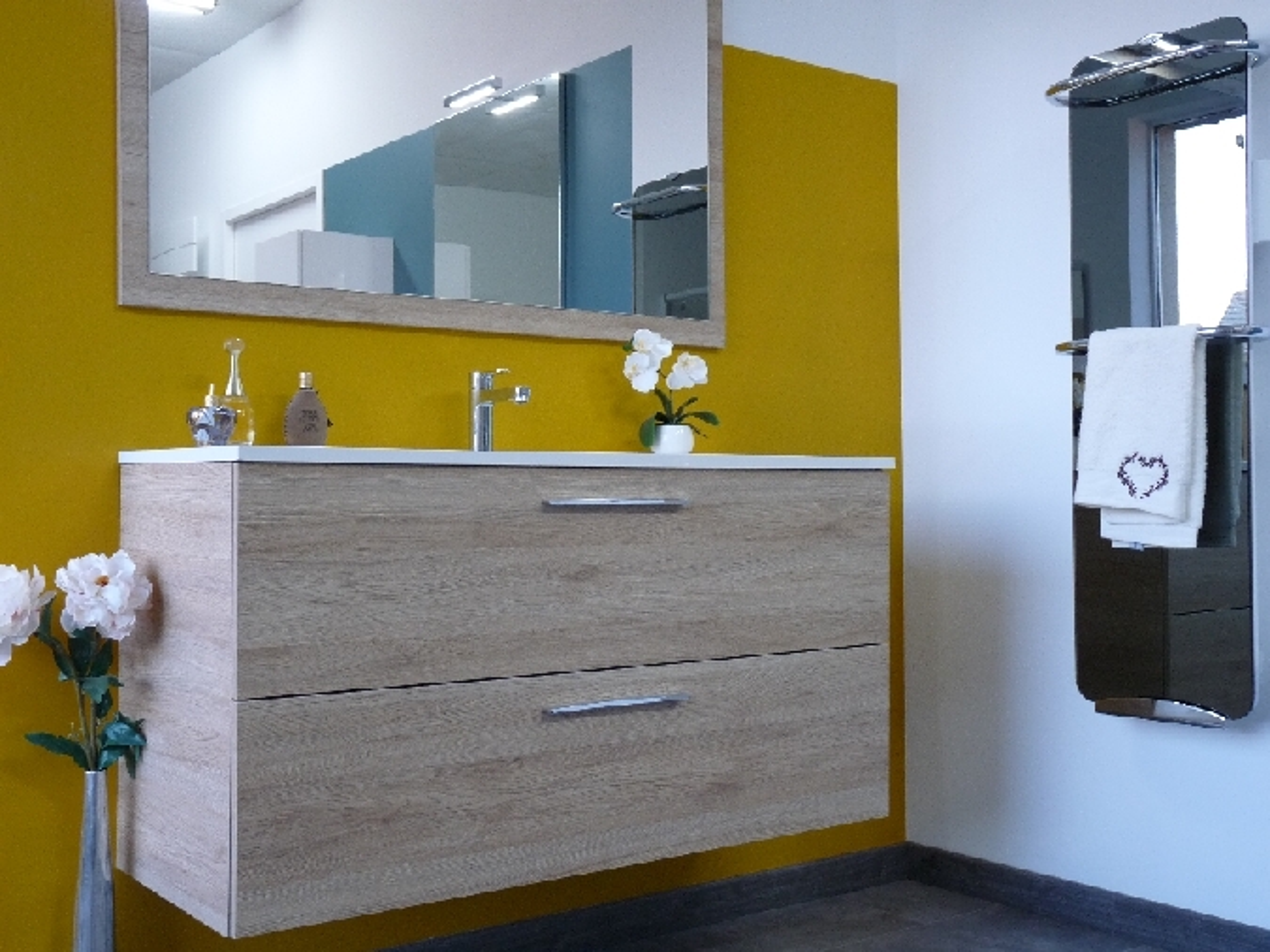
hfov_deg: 45.8
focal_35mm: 41
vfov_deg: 35.1
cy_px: 476
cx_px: 635
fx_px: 1504
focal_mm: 7.3
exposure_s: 1/30
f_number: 3
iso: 250
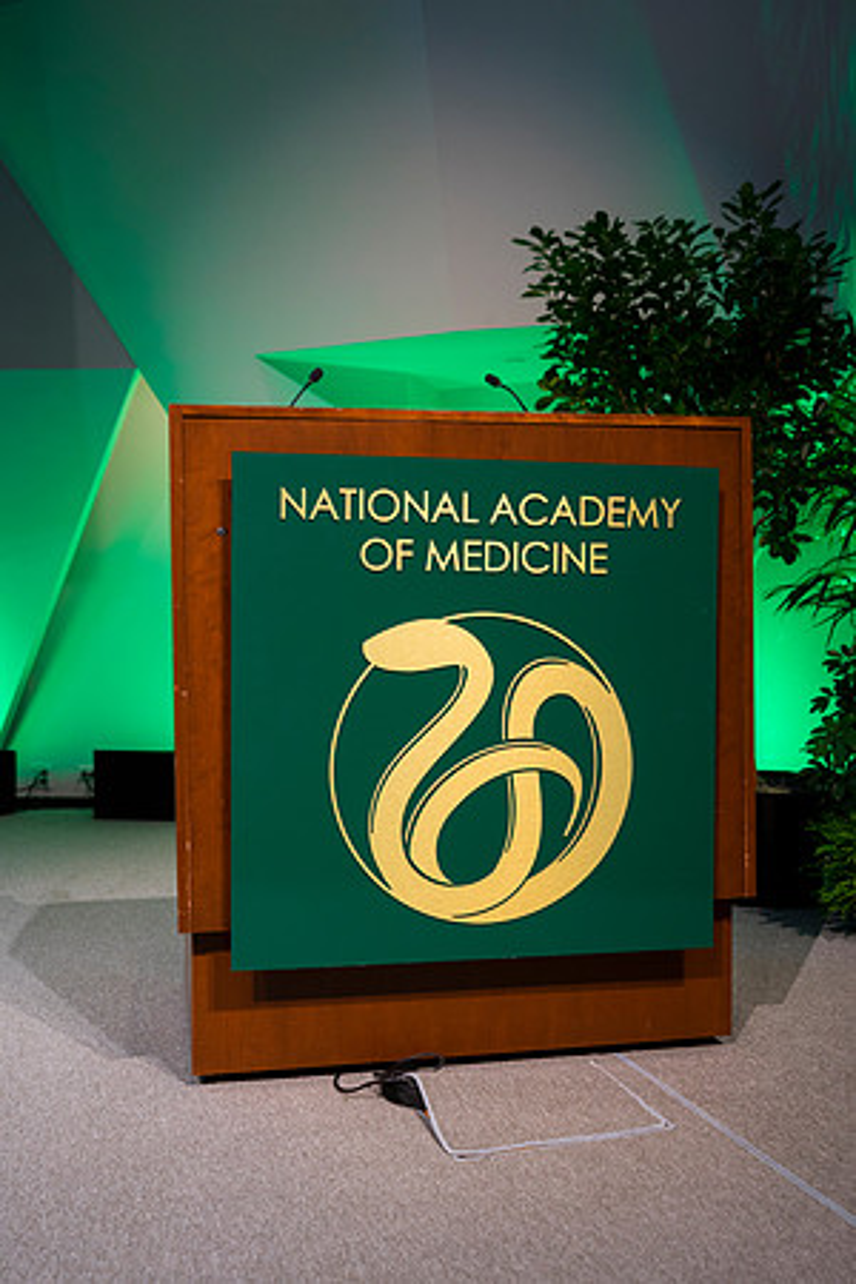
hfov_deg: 38.9
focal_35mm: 34
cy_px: 642
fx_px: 1213
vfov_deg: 55.8
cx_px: 428
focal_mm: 34
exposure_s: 1/80
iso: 320
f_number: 4
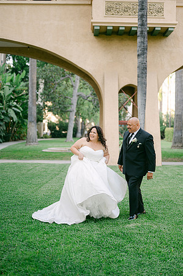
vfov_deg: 39.6
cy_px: 138
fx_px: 382
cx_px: 92
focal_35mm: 50
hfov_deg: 26.9
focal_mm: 50
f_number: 1.8
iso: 280
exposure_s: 1/1250
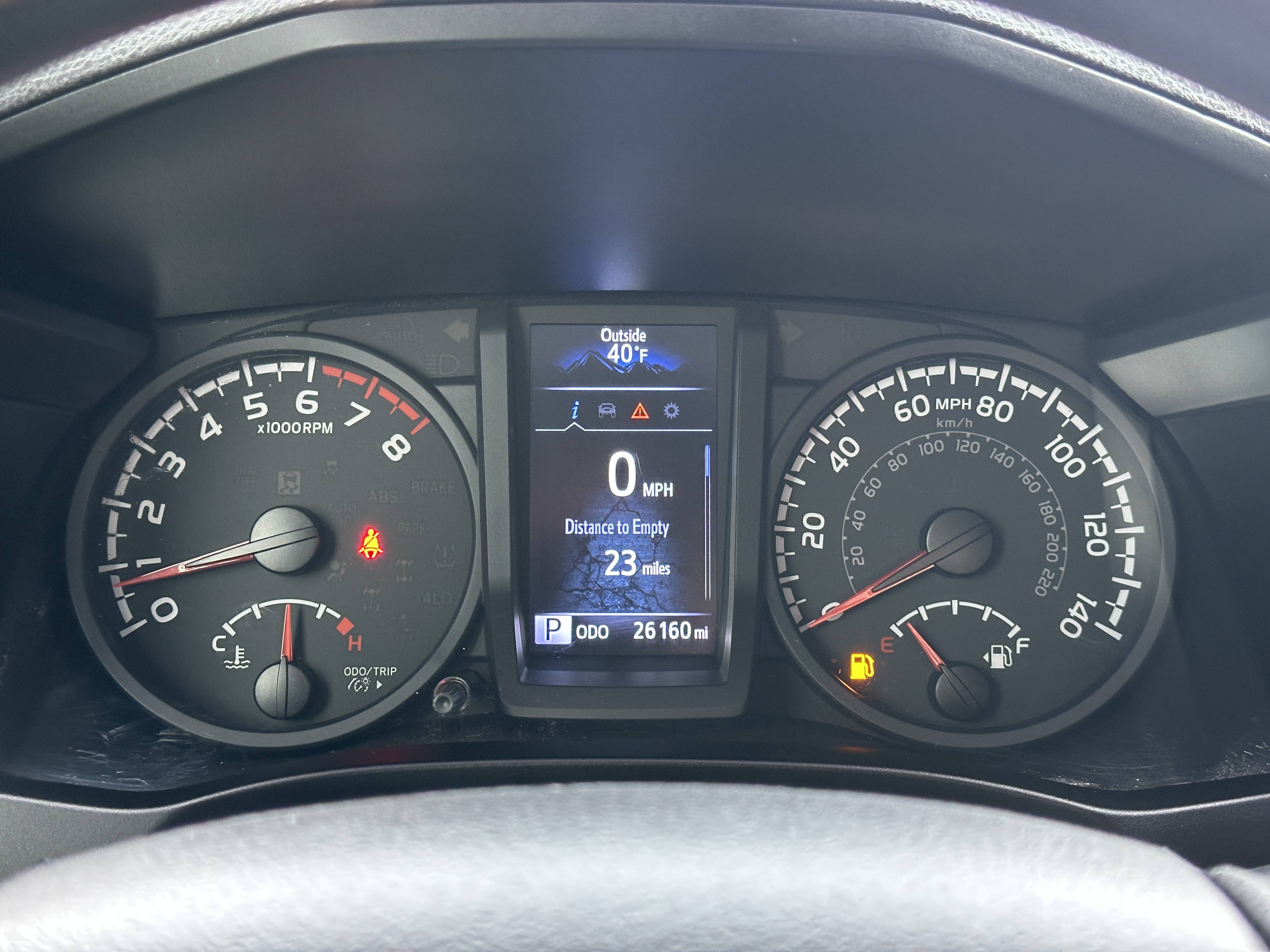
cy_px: 476
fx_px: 1761
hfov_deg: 39.7
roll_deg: +3.0
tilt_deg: -17.3
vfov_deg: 30.3
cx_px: 635
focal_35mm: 48
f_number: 1.78
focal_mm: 6.86
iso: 320
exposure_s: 1/40
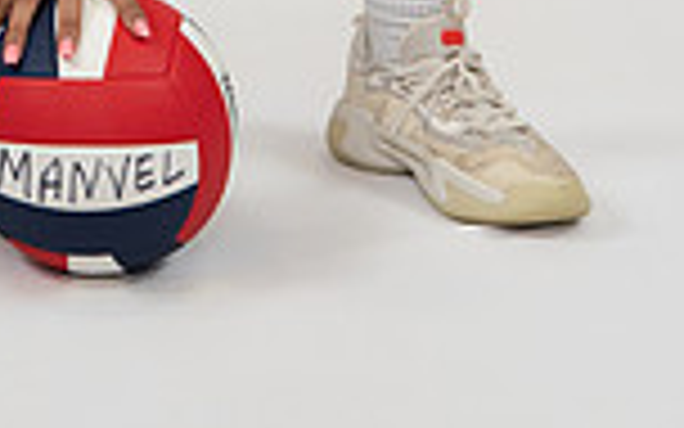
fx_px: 3011
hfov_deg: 12.8
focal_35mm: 162
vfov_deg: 7.7
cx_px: 40
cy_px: -464
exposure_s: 1/125
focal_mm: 53.5
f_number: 4
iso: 400
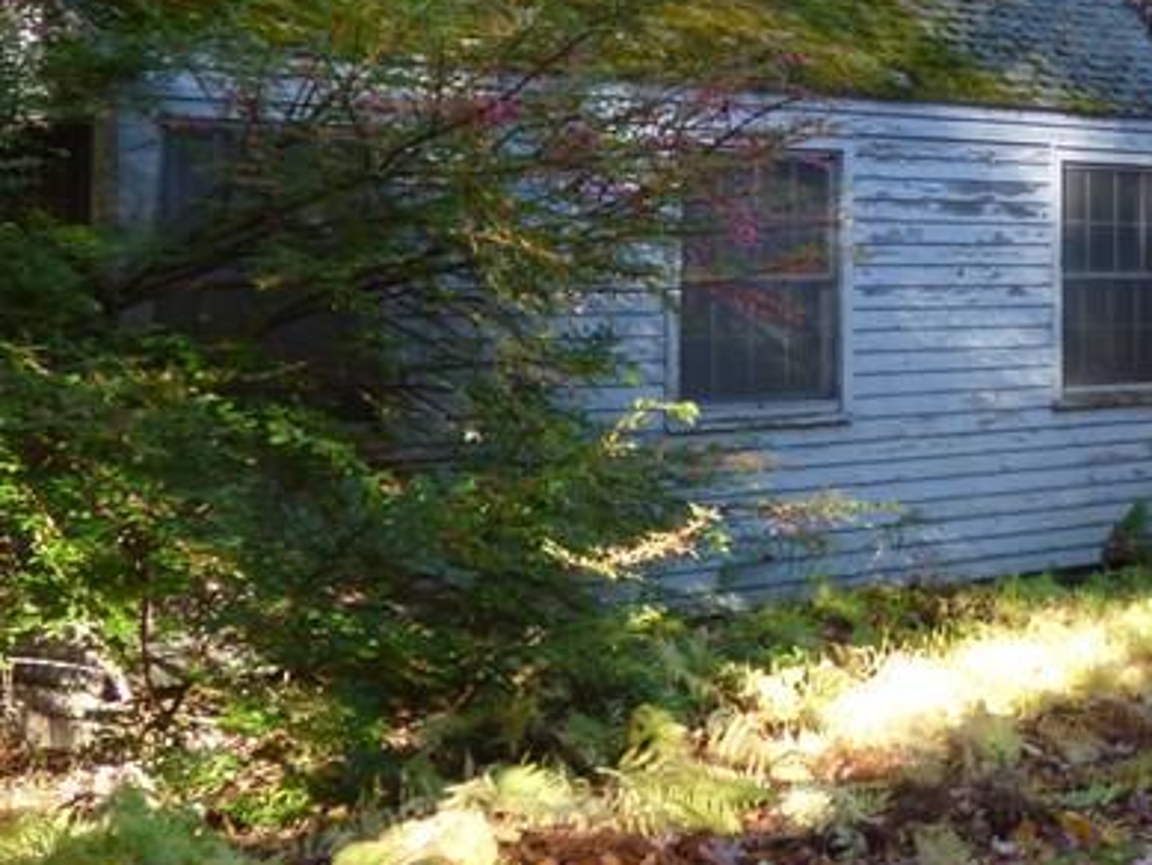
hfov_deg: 23.0
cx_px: 1327
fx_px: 2630
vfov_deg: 18.4
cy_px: 101
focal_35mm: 79
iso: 100
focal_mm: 5.29
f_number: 3.3
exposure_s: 1/60
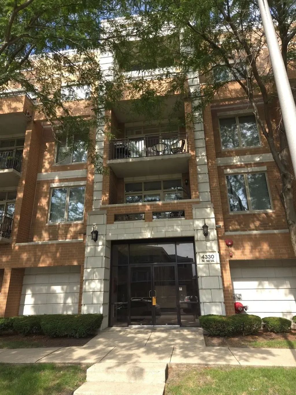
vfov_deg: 73.9
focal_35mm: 23
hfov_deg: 58.9
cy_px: 198
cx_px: 148
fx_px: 262
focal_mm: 5.4
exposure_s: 1/810
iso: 50
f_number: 1.8
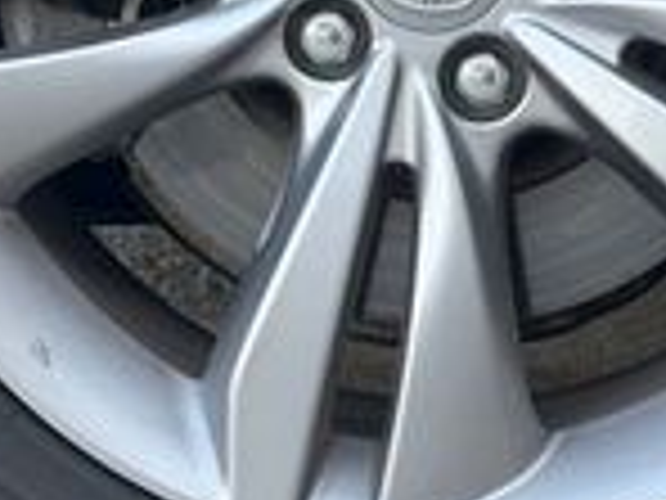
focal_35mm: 207
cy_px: -126
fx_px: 3983
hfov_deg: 9.6
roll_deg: -0.2
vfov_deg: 7.1
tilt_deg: -4.5
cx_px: 432
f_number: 1.78
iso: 64
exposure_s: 1/379
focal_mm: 6.76
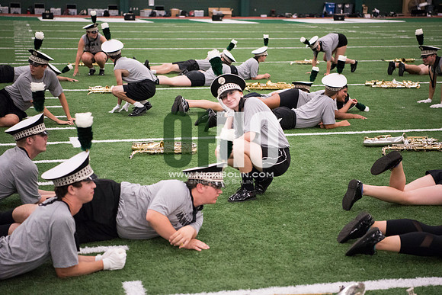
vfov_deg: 19.5
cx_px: 221
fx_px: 860
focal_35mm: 70
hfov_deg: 28.8
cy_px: 148
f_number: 3.2
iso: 3200
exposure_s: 1/320
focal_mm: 70
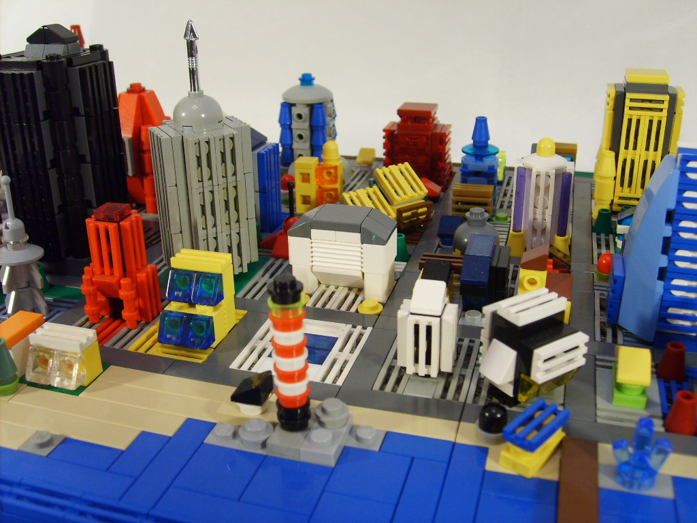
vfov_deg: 40.7
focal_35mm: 35
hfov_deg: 52.6
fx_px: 705
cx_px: 348
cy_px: 262
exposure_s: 1/30
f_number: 2.8
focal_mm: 5.8
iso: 96
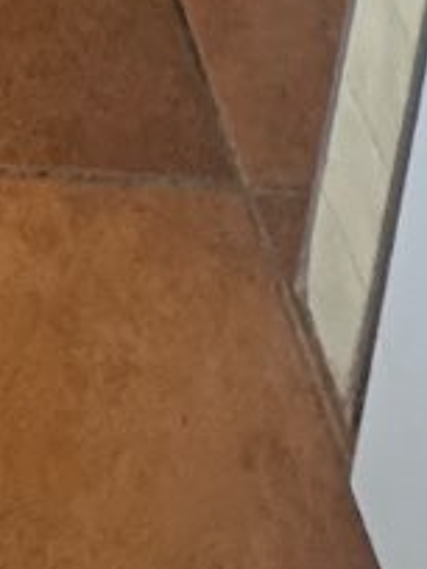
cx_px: -448
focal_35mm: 103
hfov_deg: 12.5
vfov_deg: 10.1
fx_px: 1694
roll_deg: -4.4
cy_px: -1336
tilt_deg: -10.8
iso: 250
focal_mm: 2.22
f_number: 2.2
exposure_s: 1/99
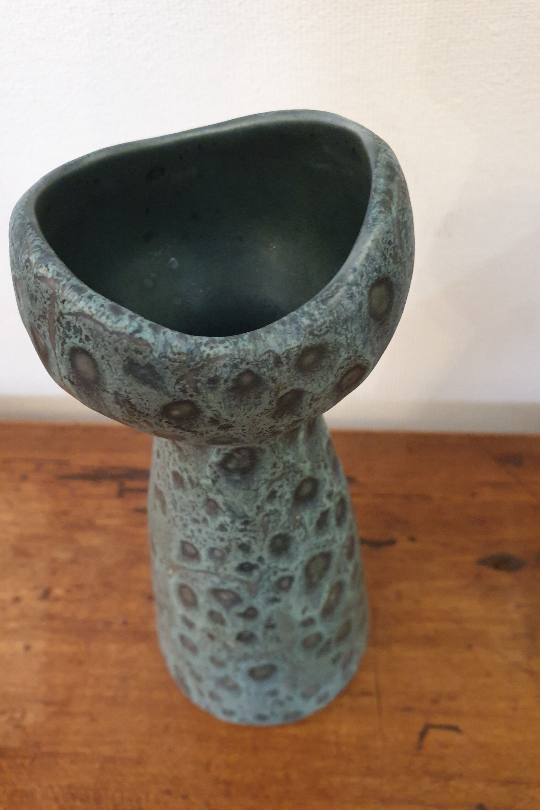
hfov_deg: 46.4
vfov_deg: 65.5
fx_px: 630
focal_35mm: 28
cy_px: 401
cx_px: 259
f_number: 2.4
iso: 320
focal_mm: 4.3
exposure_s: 1/25
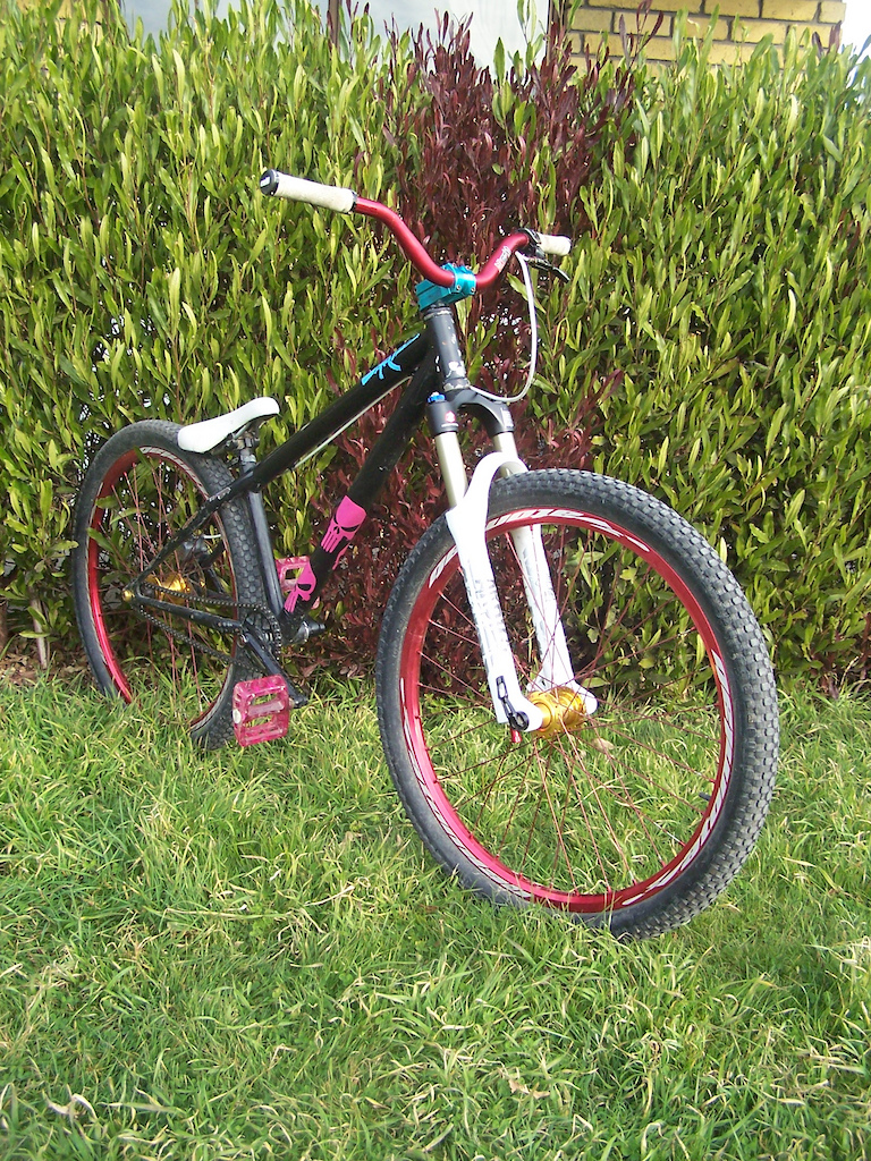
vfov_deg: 49.0
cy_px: 580
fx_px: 1275
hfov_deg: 37.7
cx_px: 436
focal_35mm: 38
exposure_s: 1/250
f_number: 2.8
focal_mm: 6.3
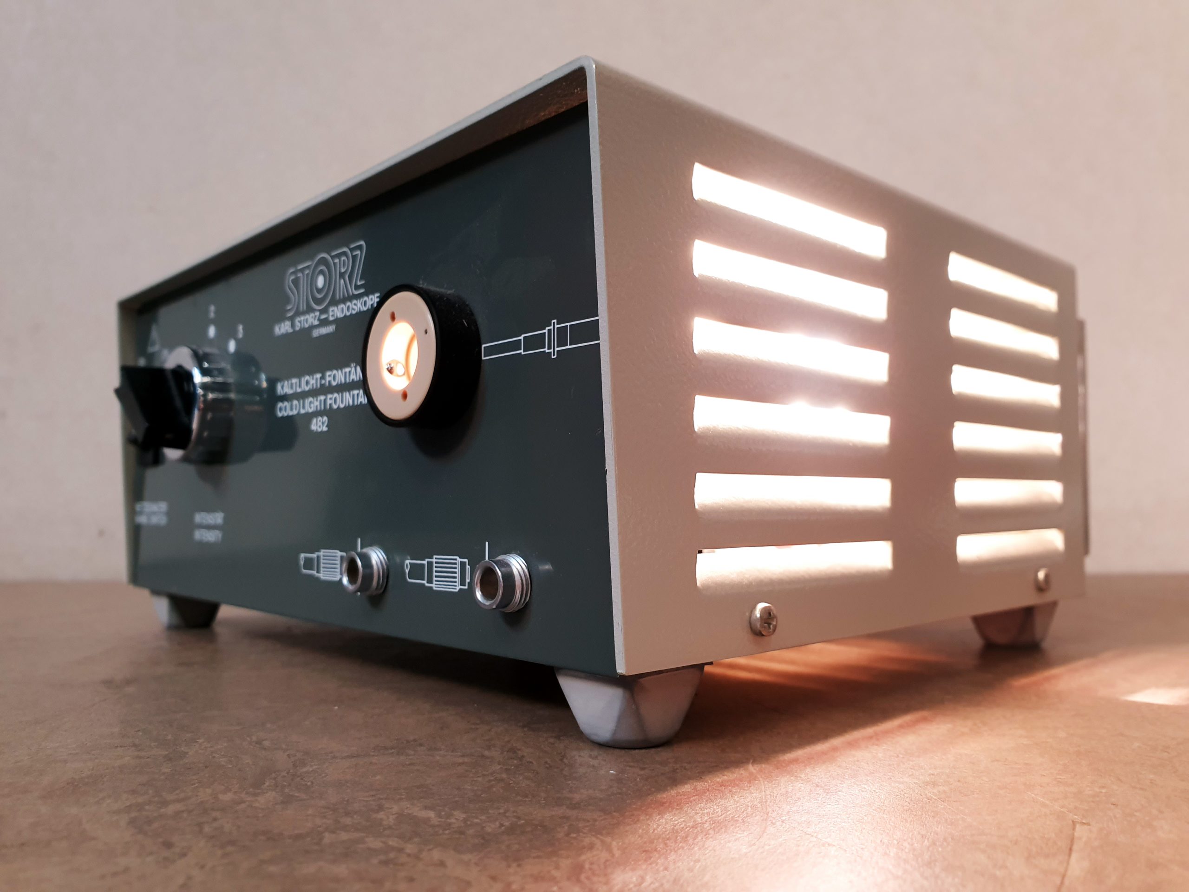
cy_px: 446
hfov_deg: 67.3
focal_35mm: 26
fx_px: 893
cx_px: 594
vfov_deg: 53.1
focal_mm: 4.3
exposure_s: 1/50
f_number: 2.4
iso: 125
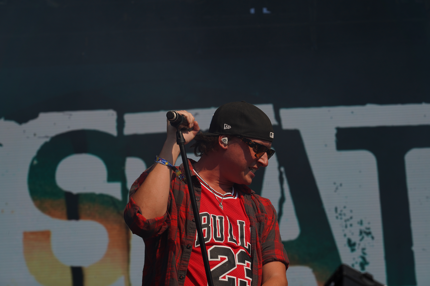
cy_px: 143
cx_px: 215
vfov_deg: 13.0
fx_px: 1254
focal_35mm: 105
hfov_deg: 19.5
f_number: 8
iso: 100
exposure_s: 1/640
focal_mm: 105
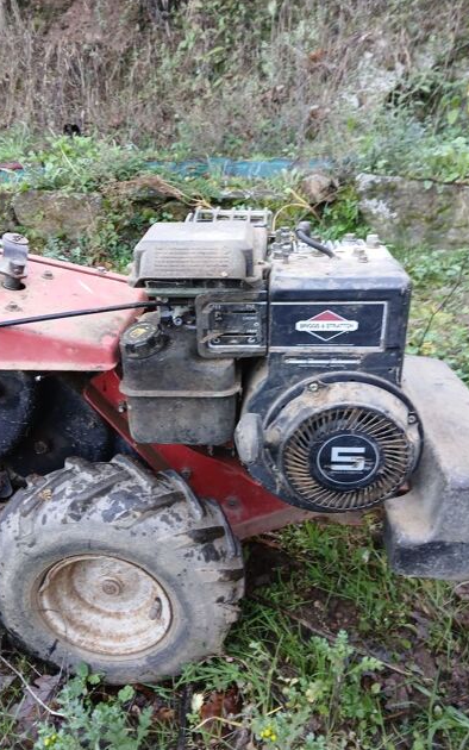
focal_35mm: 28
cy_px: 371
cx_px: 214
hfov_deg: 44.5
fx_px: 572
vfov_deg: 66.5
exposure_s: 1/50
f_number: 1.8
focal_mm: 3.98
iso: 100
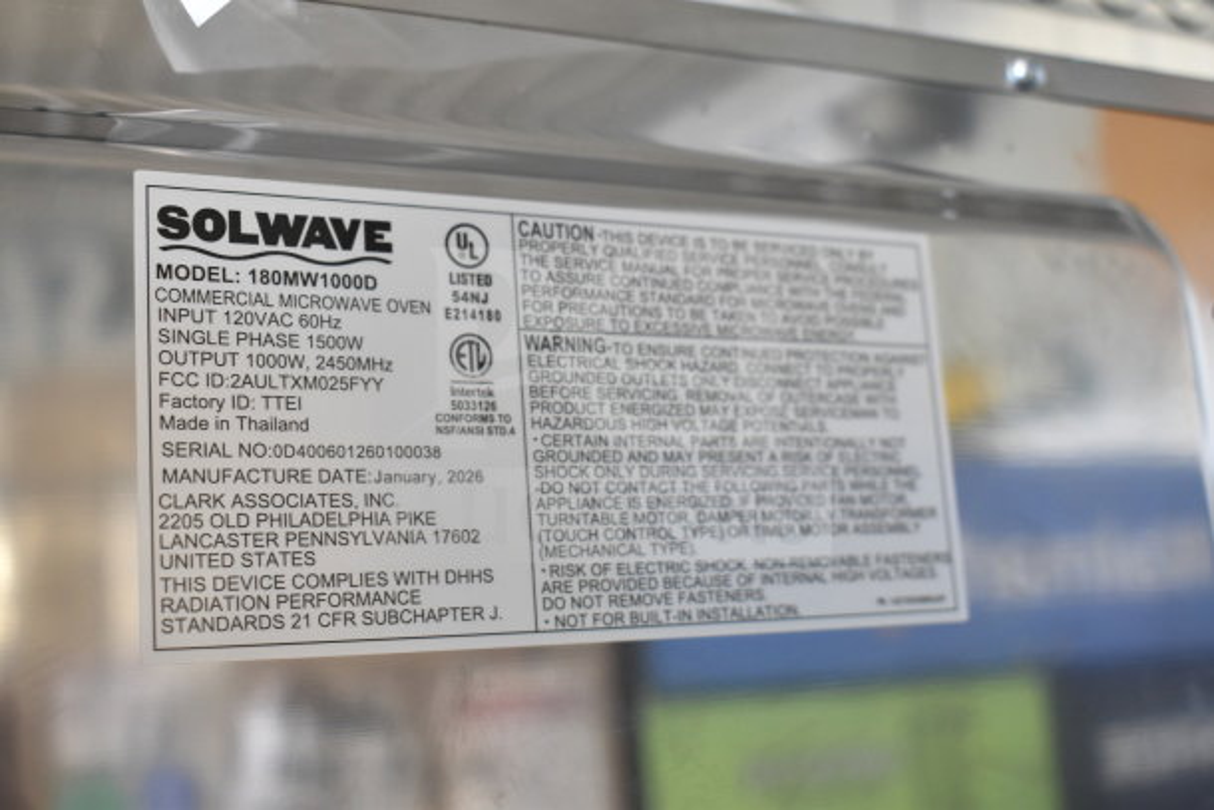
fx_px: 1568
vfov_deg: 29.0
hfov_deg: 42.3
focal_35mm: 46
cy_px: 405
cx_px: 607
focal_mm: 31
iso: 1250
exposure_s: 1/50
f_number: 4.2
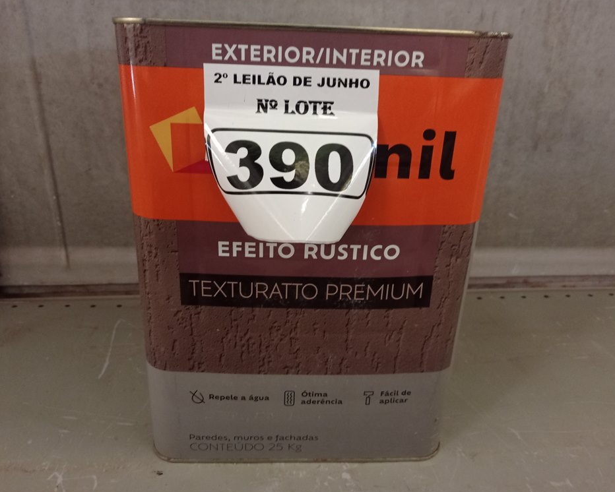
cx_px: 296
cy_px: 247
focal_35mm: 30
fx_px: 546
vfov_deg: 48.5
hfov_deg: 58.7
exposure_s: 1/15
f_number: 1.79
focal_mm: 4.7
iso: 753
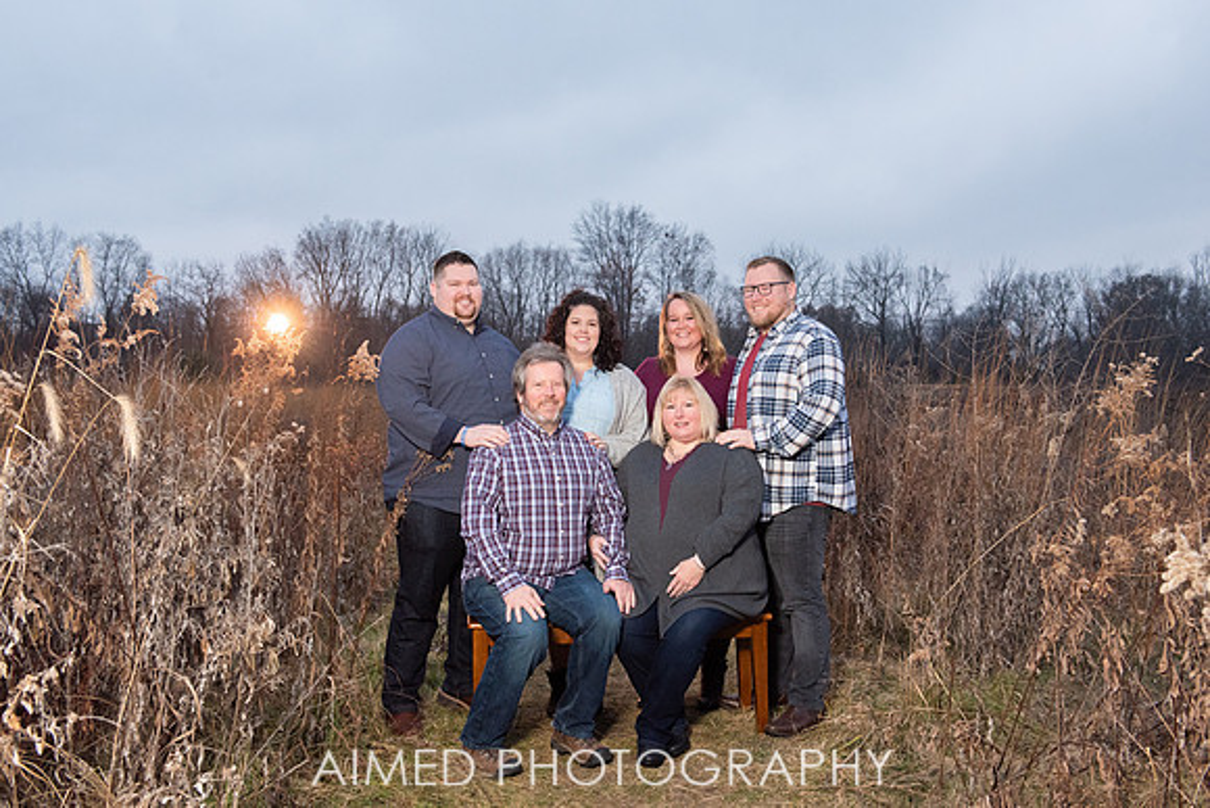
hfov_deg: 52.1
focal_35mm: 37
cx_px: 618
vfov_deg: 36.2
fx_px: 1237
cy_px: 395
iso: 2000
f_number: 5.6
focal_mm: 36
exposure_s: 1/200
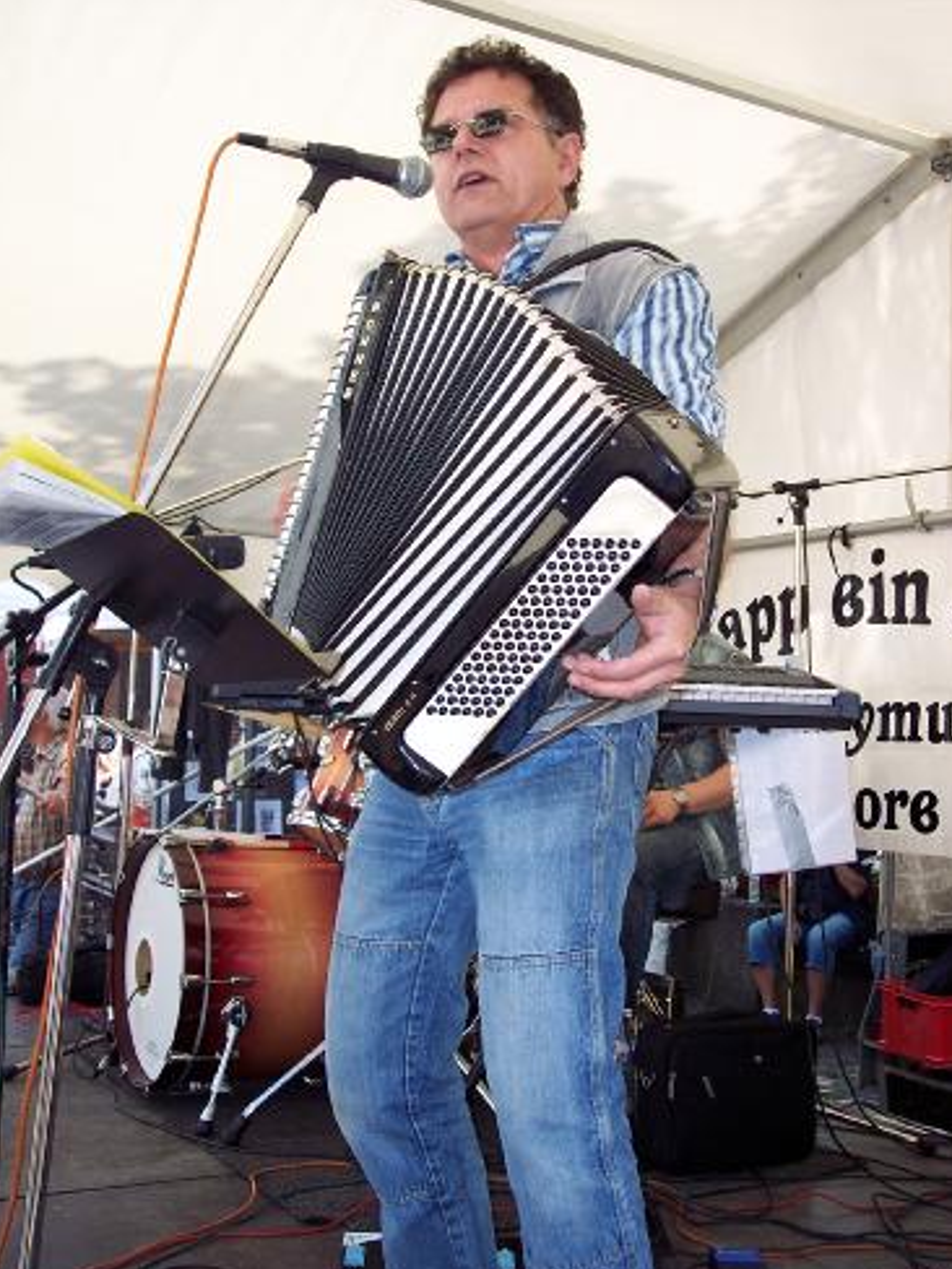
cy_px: 645
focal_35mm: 40
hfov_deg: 36.0
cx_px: 477
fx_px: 1467
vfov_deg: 46.8
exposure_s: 1/250
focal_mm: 8
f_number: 3.4
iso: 100
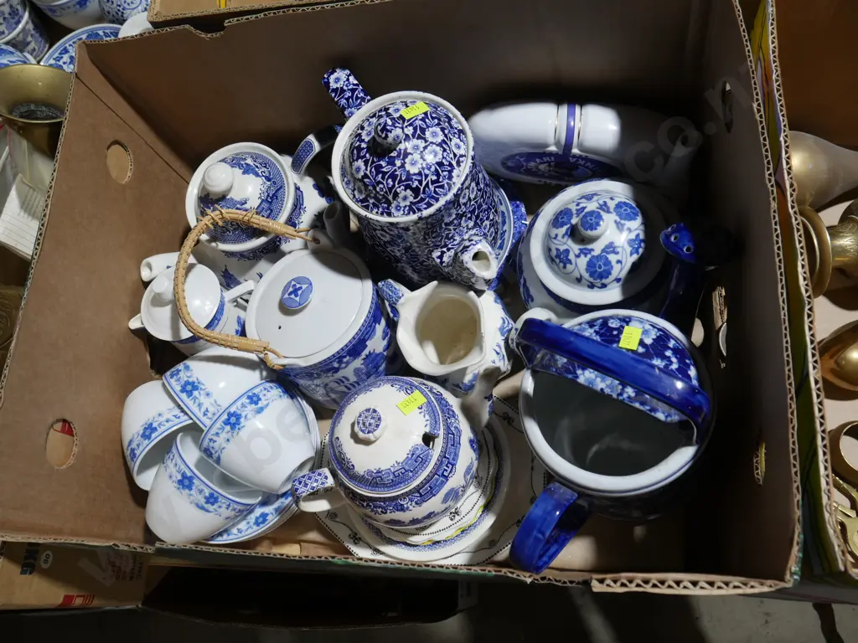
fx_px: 694
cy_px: 322
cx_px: 429
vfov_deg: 49.7
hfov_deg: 63.4
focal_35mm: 28
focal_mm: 14
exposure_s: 1/60
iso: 500
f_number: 5.6
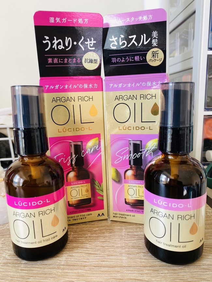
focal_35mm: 26
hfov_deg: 53.1
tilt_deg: -10.0
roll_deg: +1.5
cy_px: 141
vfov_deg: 67.3
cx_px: 106
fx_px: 212
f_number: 1.8
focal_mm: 4.25
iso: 40
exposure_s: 1/122
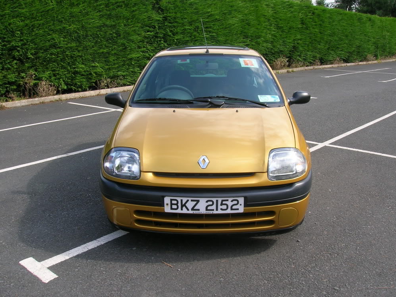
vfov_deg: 40.7
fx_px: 400
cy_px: 150
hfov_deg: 52.6
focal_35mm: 35
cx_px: 197
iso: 50
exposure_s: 1/158
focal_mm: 5.7
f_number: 4.9
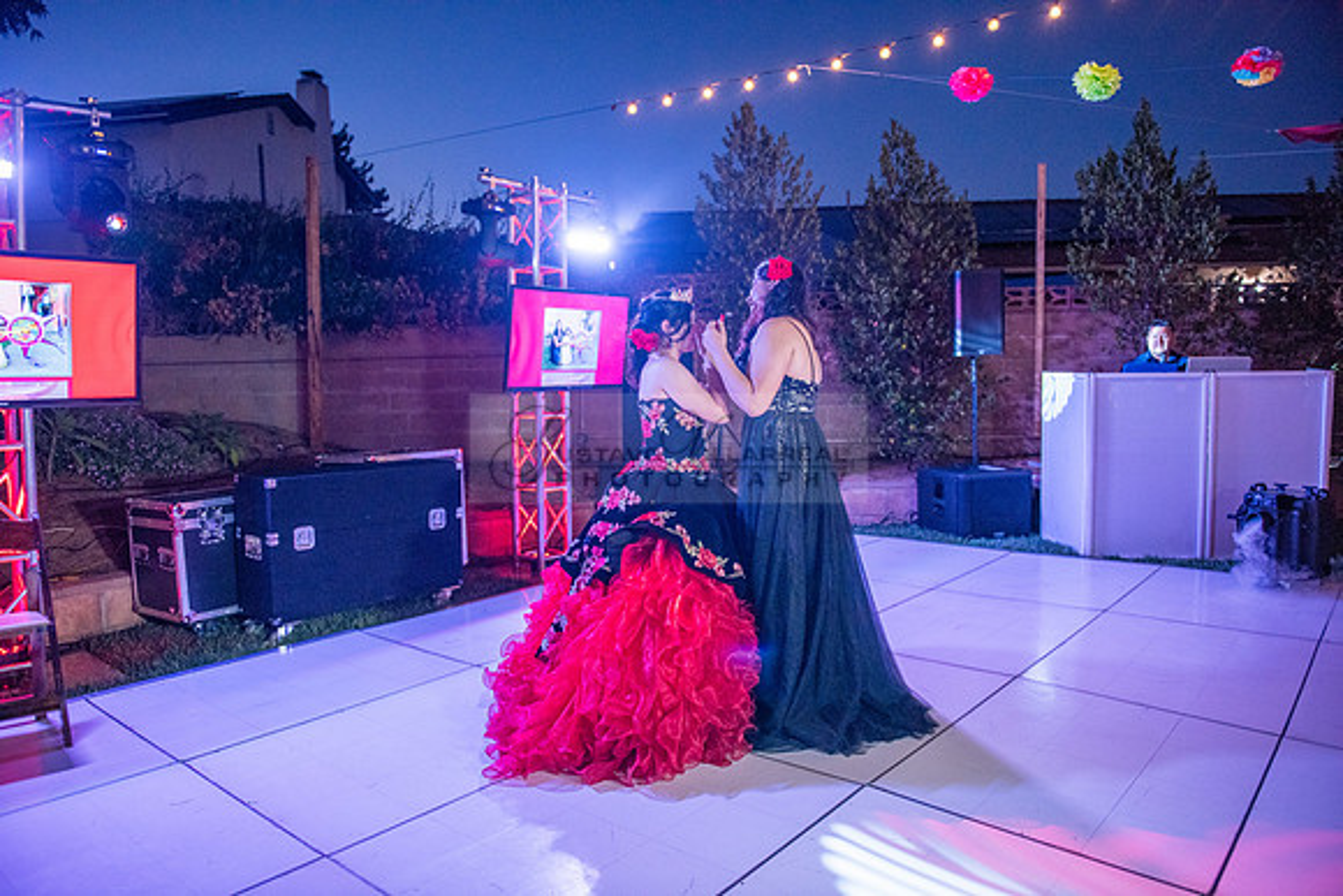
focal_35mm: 26
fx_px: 970
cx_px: 672
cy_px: 448
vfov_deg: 49.6
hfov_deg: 69.4
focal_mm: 26
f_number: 2.8
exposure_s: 1/200
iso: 1600
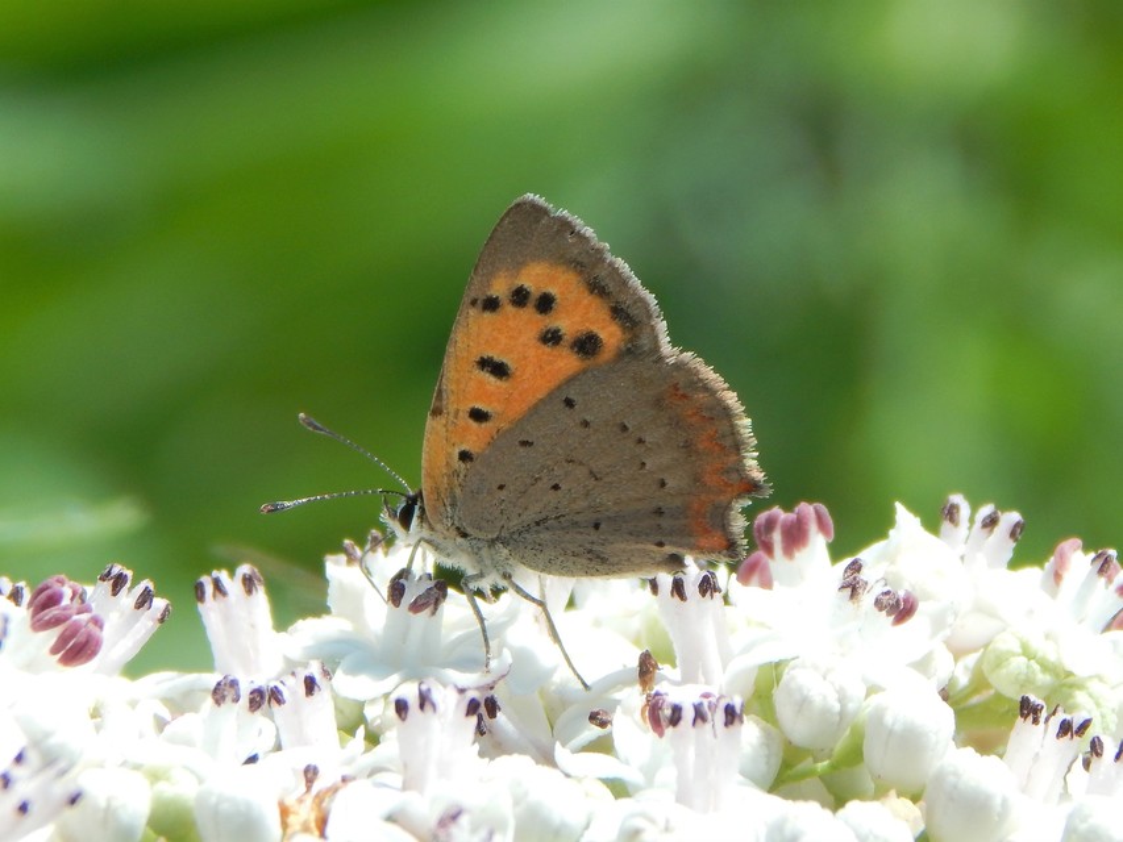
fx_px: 8112
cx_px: 562
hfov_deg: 7.9
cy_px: 421
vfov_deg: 5.9
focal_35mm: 250
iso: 125
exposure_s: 1/500
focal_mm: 44.9
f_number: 5.6
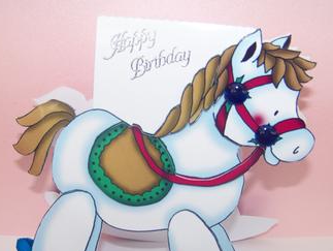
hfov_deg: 38.1
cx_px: 152
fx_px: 482
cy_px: 158
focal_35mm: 50
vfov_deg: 29.0
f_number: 2.8
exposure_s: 1/200
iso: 68
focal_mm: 5.85
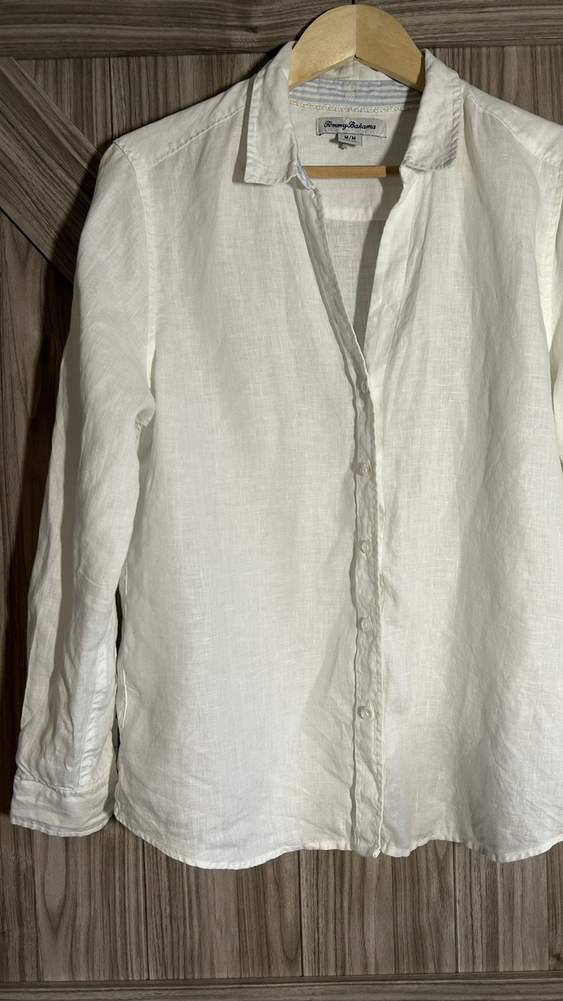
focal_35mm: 29
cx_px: 376
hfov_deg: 39.7
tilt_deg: -3.3
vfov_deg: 66.1
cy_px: 493
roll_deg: +1.6
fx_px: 770
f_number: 1.5
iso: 80
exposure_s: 1/60
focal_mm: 5.7
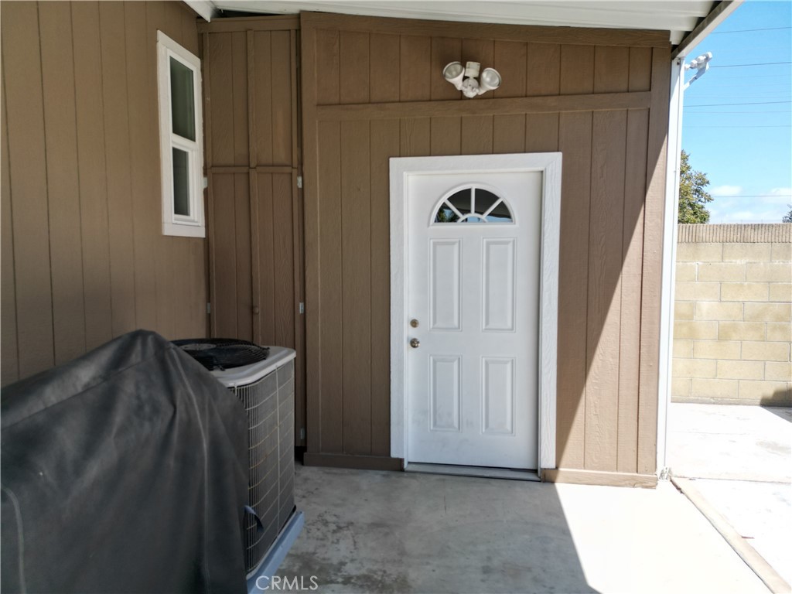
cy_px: 297
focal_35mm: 24
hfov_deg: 71.6
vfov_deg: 56.8
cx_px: 396
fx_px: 549
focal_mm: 6.72
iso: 110
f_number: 1.7
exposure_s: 1/1250
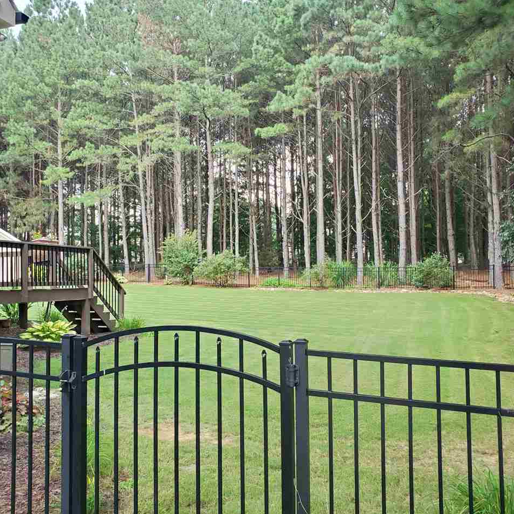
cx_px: 242
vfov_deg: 52.5
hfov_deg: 52.5
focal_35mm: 31
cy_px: 258
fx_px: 521
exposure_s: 1/120
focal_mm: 4.3
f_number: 2.4
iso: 250
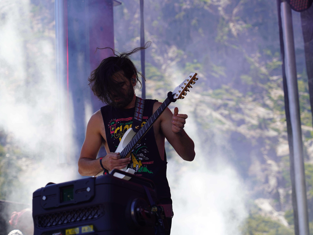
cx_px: 141
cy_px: 118
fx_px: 1031
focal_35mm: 114
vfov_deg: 13.0
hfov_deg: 17.3
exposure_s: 1/160
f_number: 5.6
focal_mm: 105
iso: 100
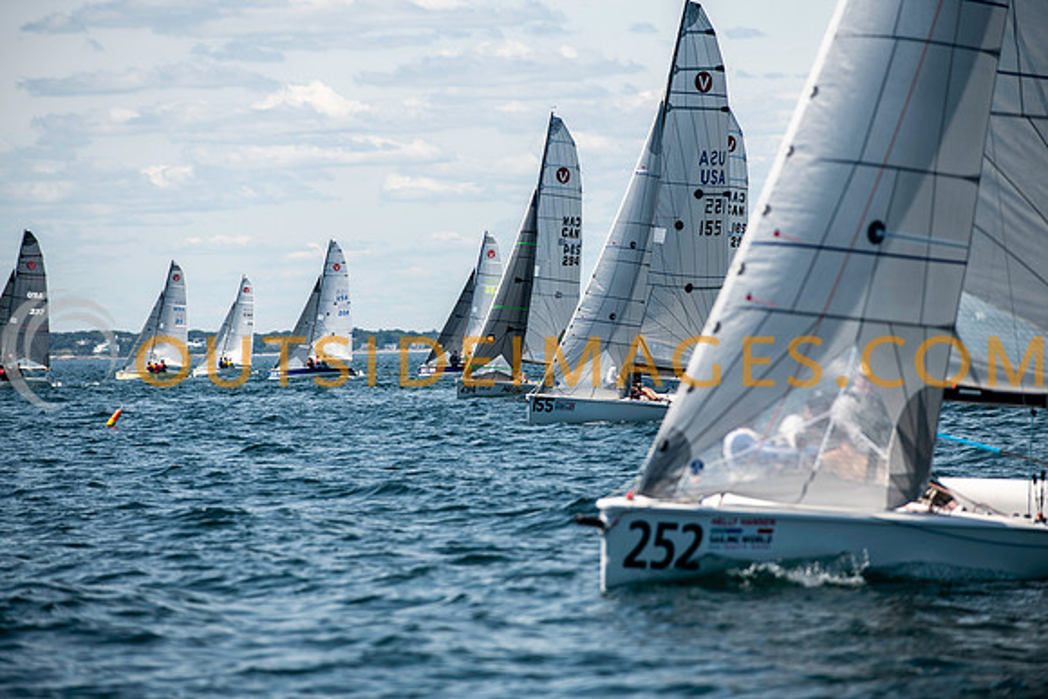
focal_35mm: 200
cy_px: 350
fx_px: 5823
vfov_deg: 6.9
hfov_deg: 10.3
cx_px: 524
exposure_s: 1/1250
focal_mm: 200
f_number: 5
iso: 160
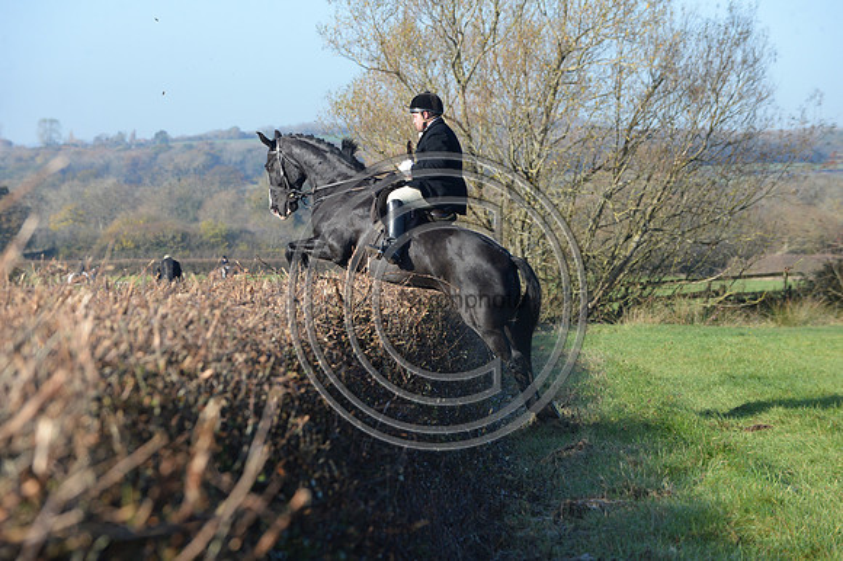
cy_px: 280
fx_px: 3978
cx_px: 422
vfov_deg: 8.1
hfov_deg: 12.1
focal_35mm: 170
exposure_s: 1/1250
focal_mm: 170
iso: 1000
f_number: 6.3
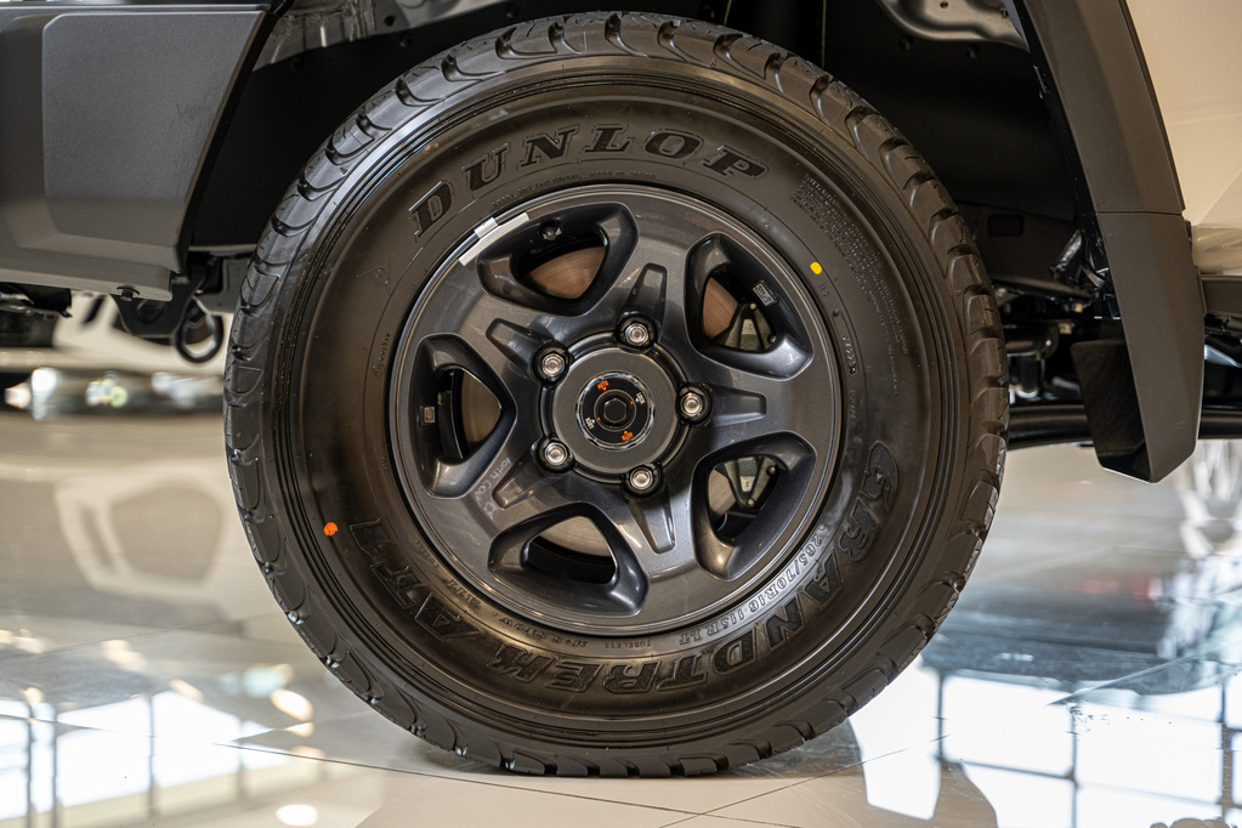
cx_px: 621
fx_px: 2587
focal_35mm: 75
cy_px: 414
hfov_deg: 27.0
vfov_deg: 18.2
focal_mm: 75
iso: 640
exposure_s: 1/125
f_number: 2.8
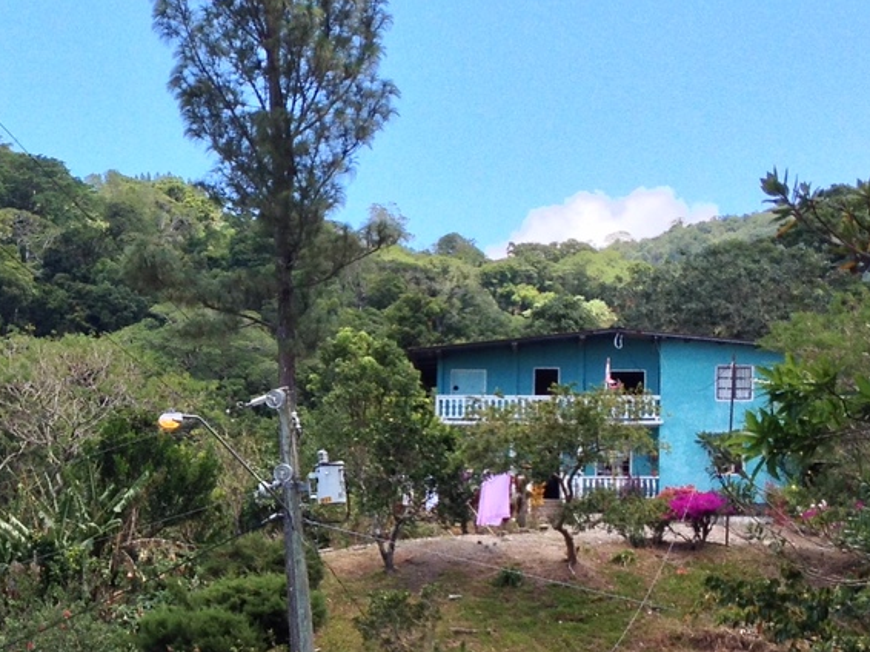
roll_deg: -1.2
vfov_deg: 14.9
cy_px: 478
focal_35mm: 99
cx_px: 103
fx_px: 2487
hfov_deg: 19.5
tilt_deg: +2.6
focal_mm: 4.28
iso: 50
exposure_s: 1/635
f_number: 2.4
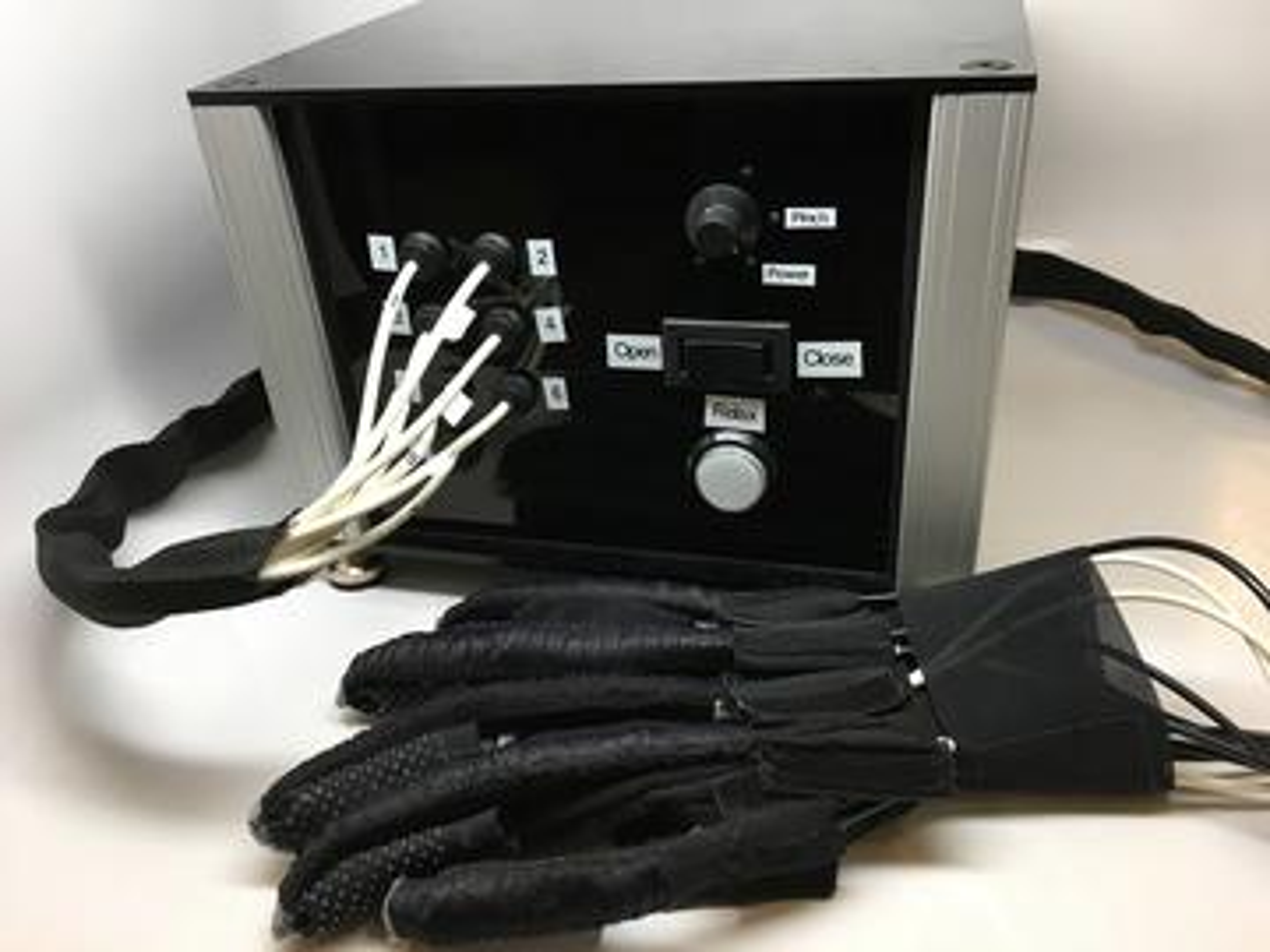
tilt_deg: -31.3
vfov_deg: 48.2
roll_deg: +4.7
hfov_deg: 61.7
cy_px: 476
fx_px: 1064
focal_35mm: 29
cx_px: 635
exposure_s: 1/30
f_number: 2.2
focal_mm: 4.15
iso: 50
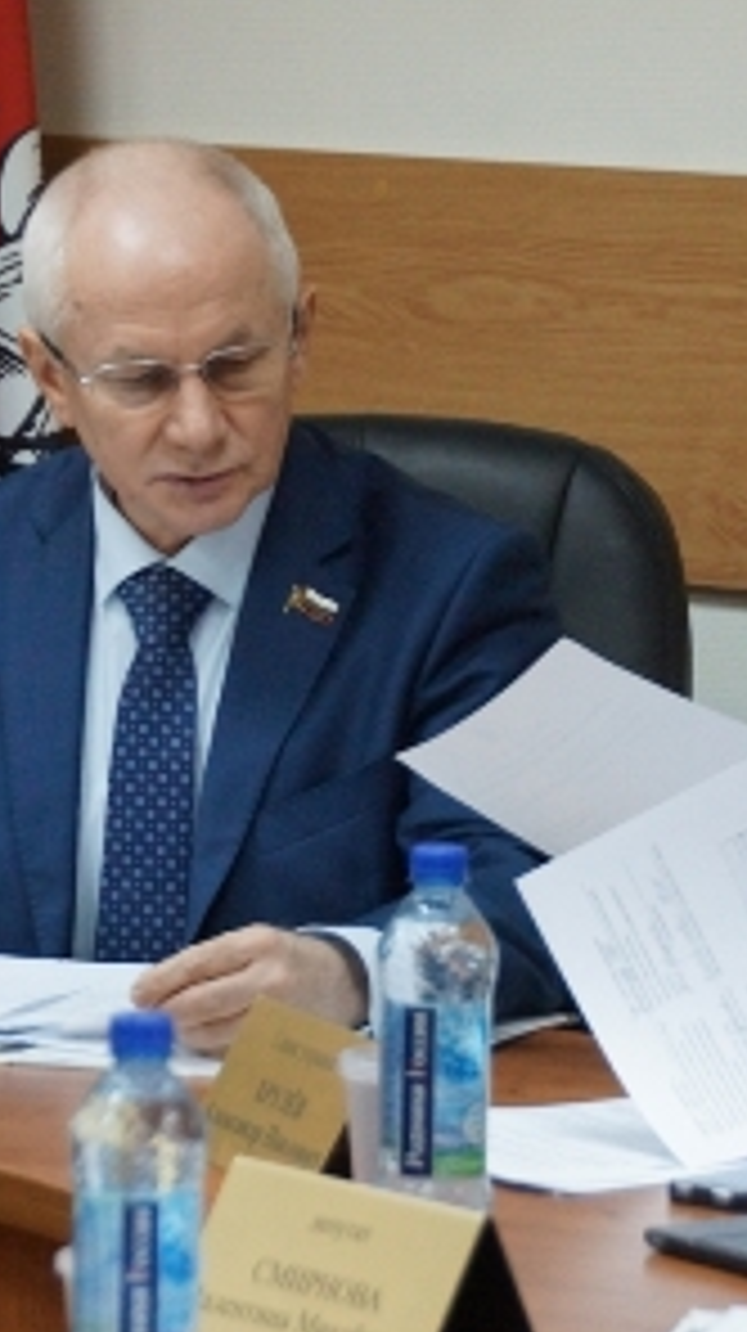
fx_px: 8400
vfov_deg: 9.1
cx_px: 612
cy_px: 668
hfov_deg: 5.1
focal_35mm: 238
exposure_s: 1/160
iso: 2500
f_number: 5.6
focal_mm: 100
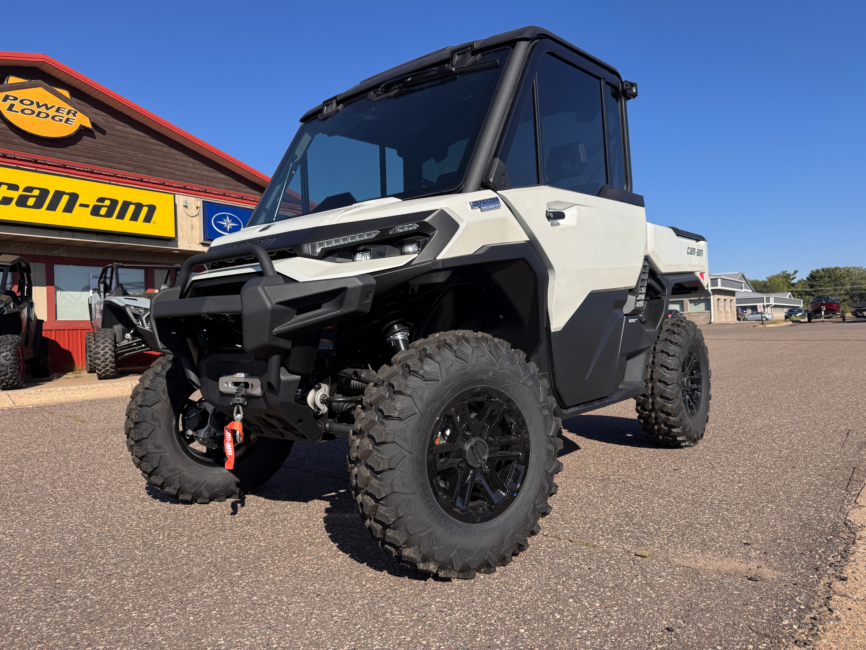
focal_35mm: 24
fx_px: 600
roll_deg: +2.2
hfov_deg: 71.6
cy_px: 325
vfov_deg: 56.8
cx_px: 433
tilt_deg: -0.1
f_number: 1.78
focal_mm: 6.76
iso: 80
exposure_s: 1/3802
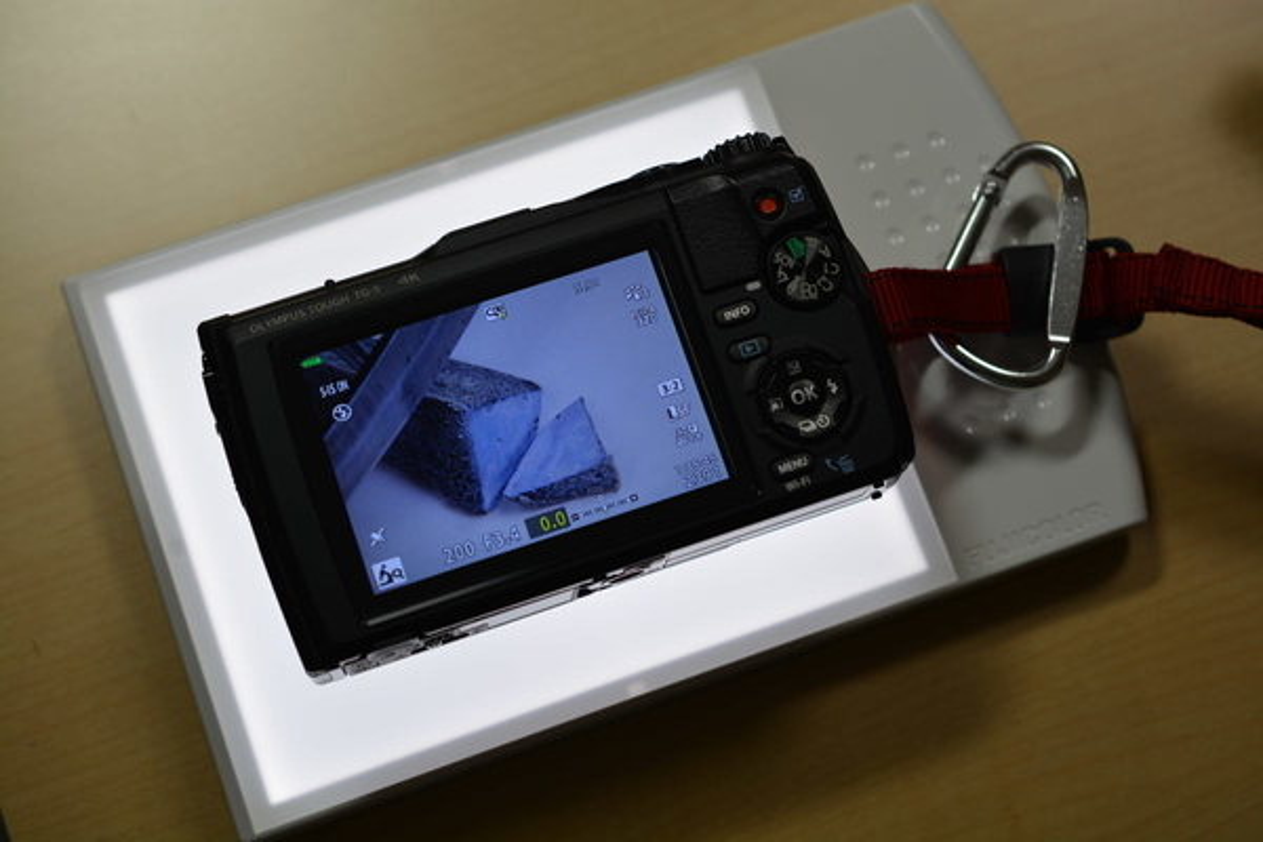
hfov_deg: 33.4
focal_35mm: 60
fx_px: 2105
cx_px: 632
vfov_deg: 22.6
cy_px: 421
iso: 100
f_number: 4
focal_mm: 40
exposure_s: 1/80
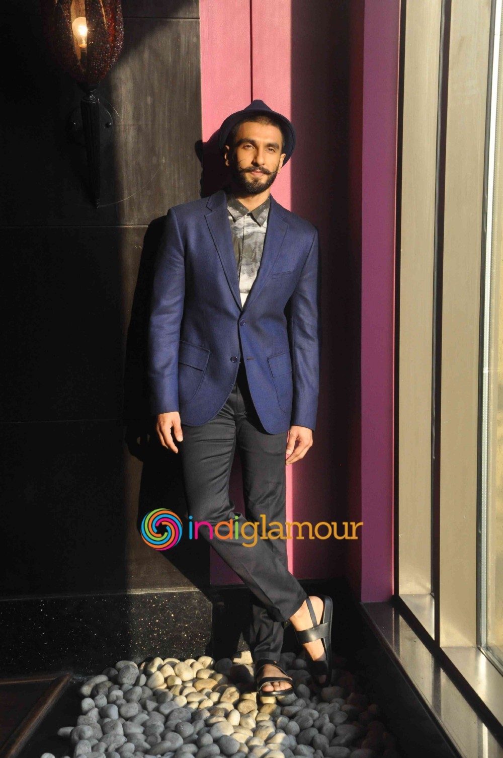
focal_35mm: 63
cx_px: 252
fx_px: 1324
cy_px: 379
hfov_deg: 21.5
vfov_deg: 31.9
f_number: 10
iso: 1000
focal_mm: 42
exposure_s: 1/125
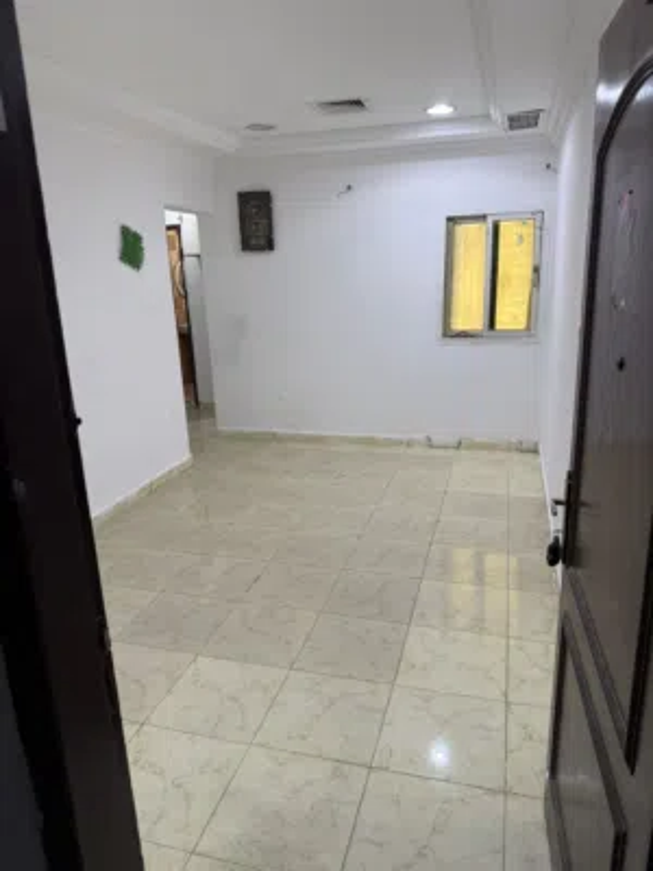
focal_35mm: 24
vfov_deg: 71.6
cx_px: 326
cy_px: 436
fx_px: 604
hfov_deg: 56.8
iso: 200
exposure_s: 1/121
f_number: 1.78
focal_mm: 6.76
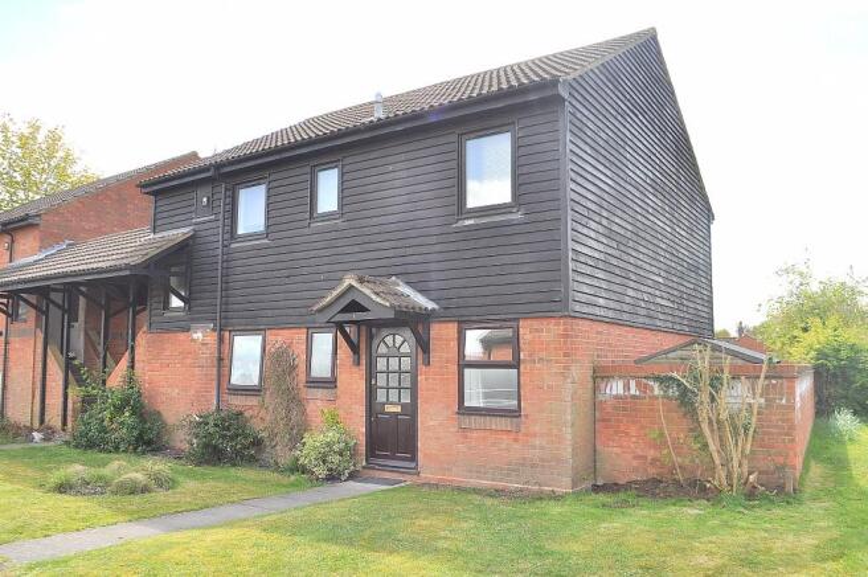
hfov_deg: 67.4
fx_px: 650
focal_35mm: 27
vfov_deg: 47.8
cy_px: 288
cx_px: 434
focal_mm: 18
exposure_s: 1/200
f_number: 9
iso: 200
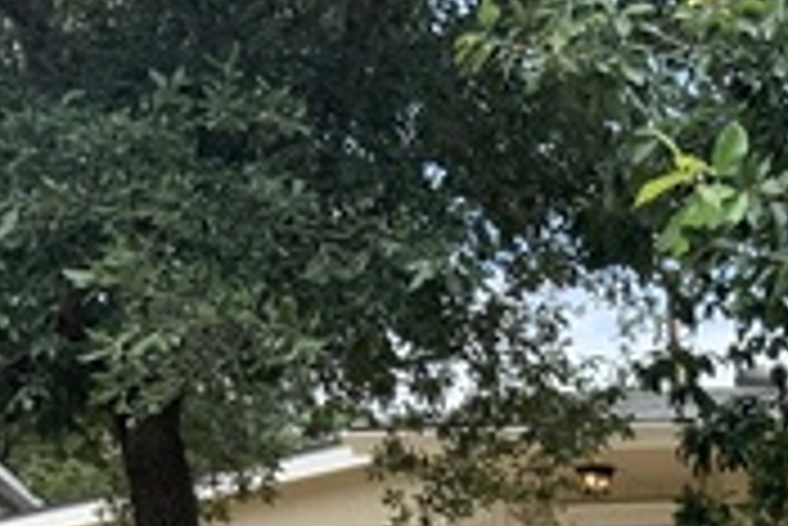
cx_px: 1031
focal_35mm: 110
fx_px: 2410
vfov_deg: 11.9
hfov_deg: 17.4
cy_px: 773
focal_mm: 3
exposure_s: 1/912
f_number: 1.8
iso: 16
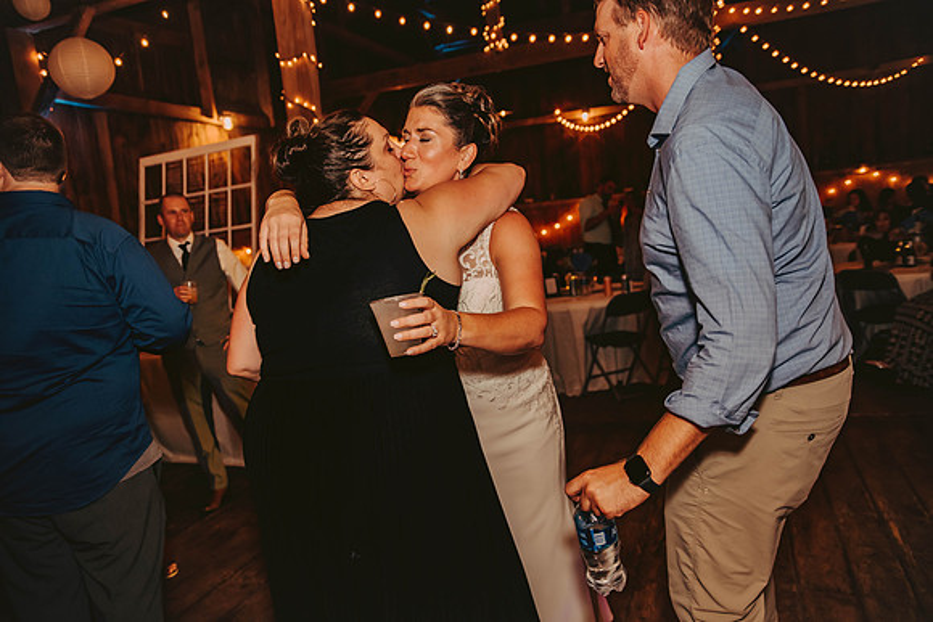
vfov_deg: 46.4
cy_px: 311
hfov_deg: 65.5
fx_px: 726
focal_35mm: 28
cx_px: 466
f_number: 2.8
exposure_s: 1/160
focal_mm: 28
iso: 1000
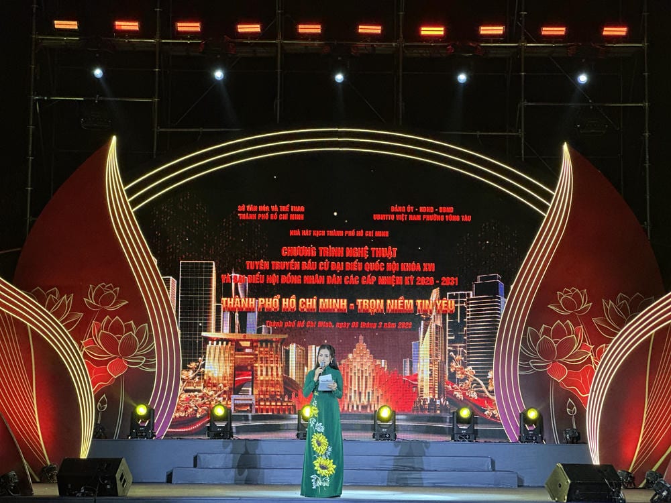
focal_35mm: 77
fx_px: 1493
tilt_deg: +9.1
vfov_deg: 19.1
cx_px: 336
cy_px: 252
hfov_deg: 25.3
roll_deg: -0.4
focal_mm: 9
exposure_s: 1/110
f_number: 2.8
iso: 100
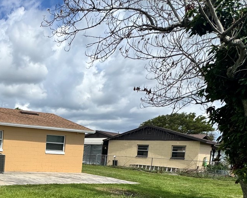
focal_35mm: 34
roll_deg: -2.9
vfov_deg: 40.7
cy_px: 170
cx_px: -11
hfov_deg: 43.6
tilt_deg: -4.7
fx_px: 248
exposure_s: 1/2674
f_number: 2.2
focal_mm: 2.22
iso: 40
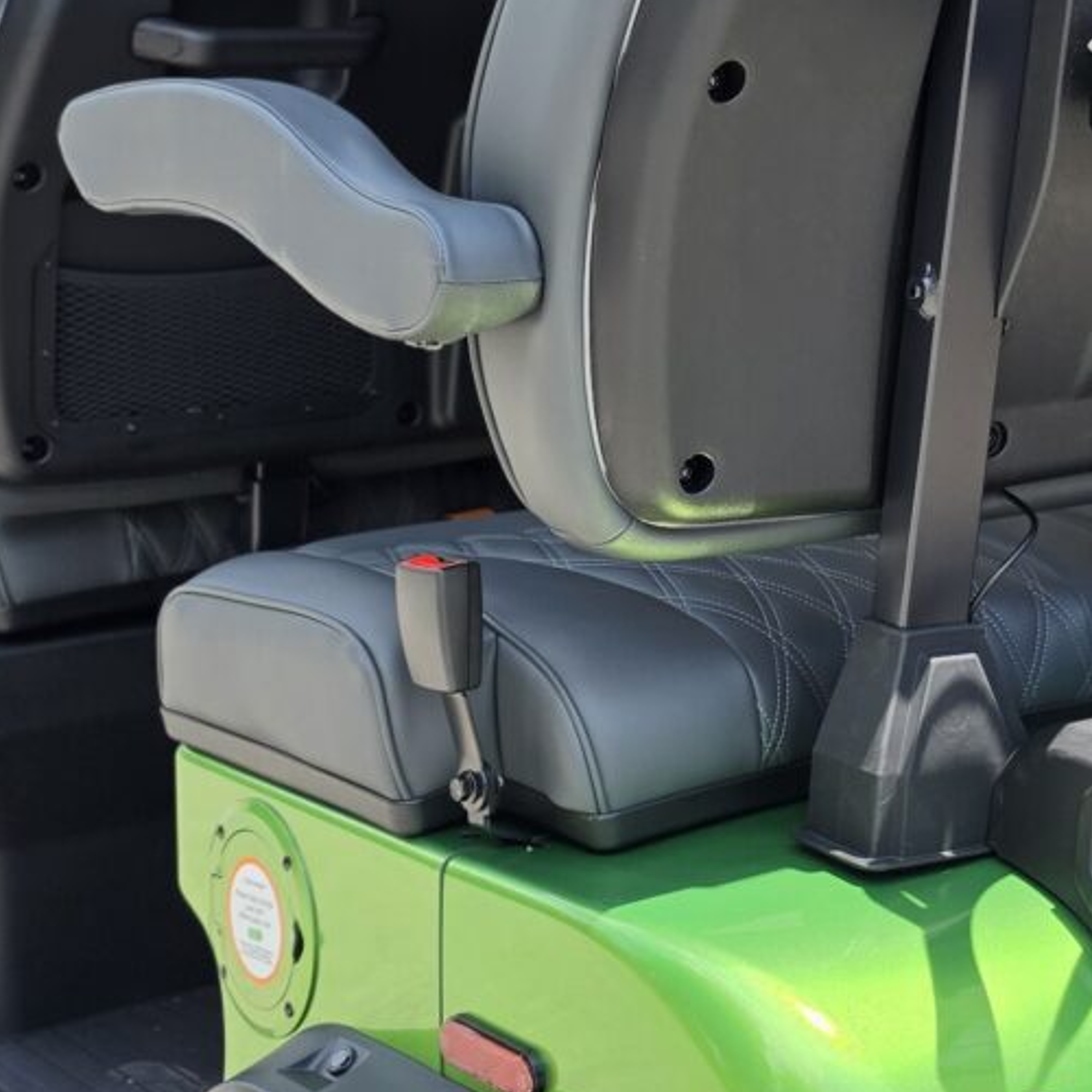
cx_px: 795
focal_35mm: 78
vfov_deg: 22.1
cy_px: 367
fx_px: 2784
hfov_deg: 22.0
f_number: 1.4
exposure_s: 1/2423
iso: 64
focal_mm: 6.5
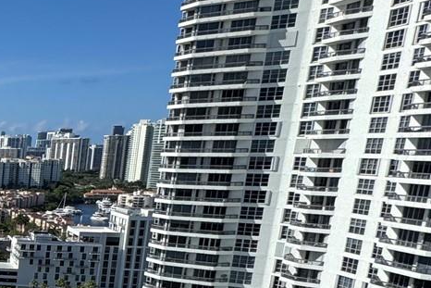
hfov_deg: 24.4
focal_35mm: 50
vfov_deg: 26.1
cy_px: 260
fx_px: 599
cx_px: -292
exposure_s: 1/2028
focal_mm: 2.22
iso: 50
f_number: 2.2
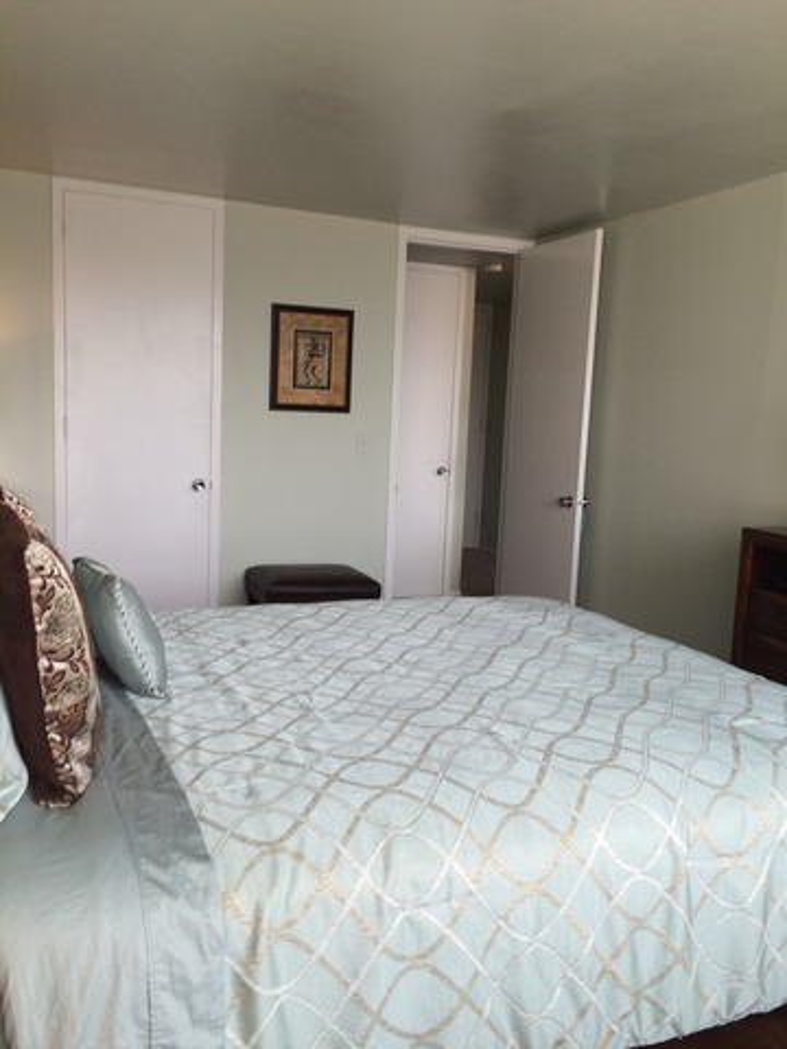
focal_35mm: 29
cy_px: 524
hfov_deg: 48.2
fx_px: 879
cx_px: 394
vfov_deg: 61.7
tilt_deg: -11.7
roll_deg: -1.0
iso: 40
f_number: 2.2
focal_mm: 4.15
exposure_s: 1/60
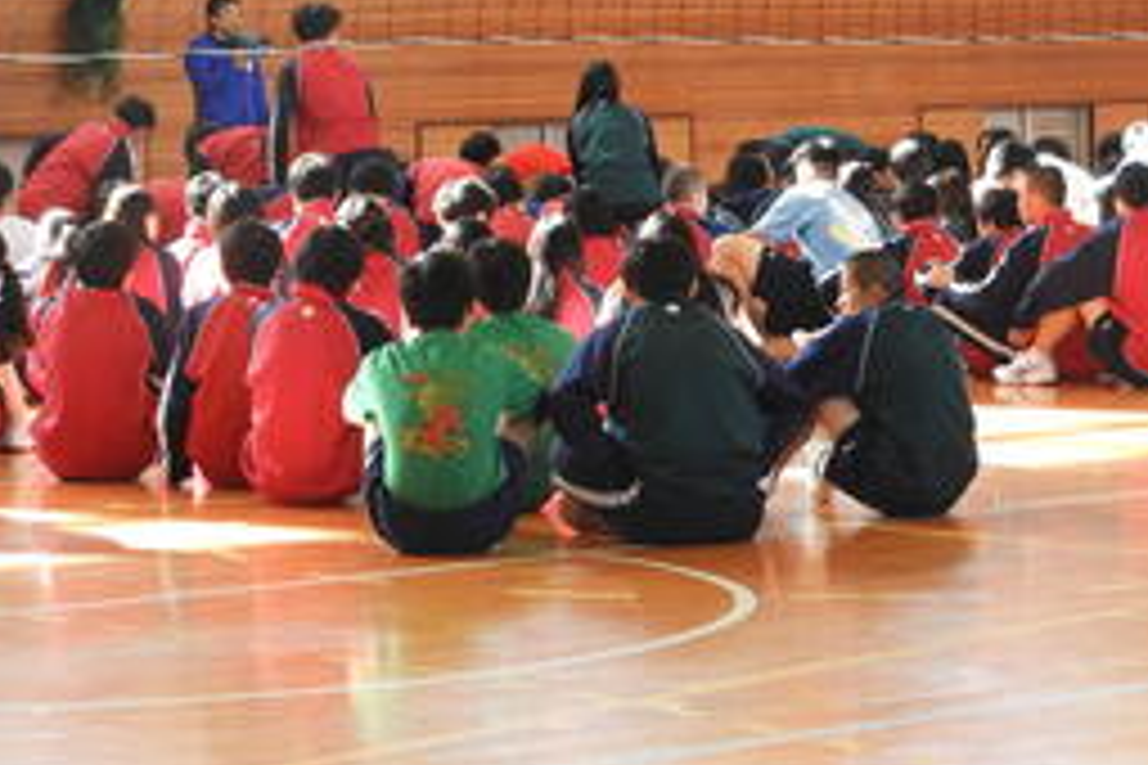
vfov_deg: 8.8
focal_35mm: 155
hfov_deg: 13.2
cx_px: 536
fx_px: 4942
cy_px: 108
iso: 400
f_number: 4.8
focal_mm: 17
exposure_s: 1/60
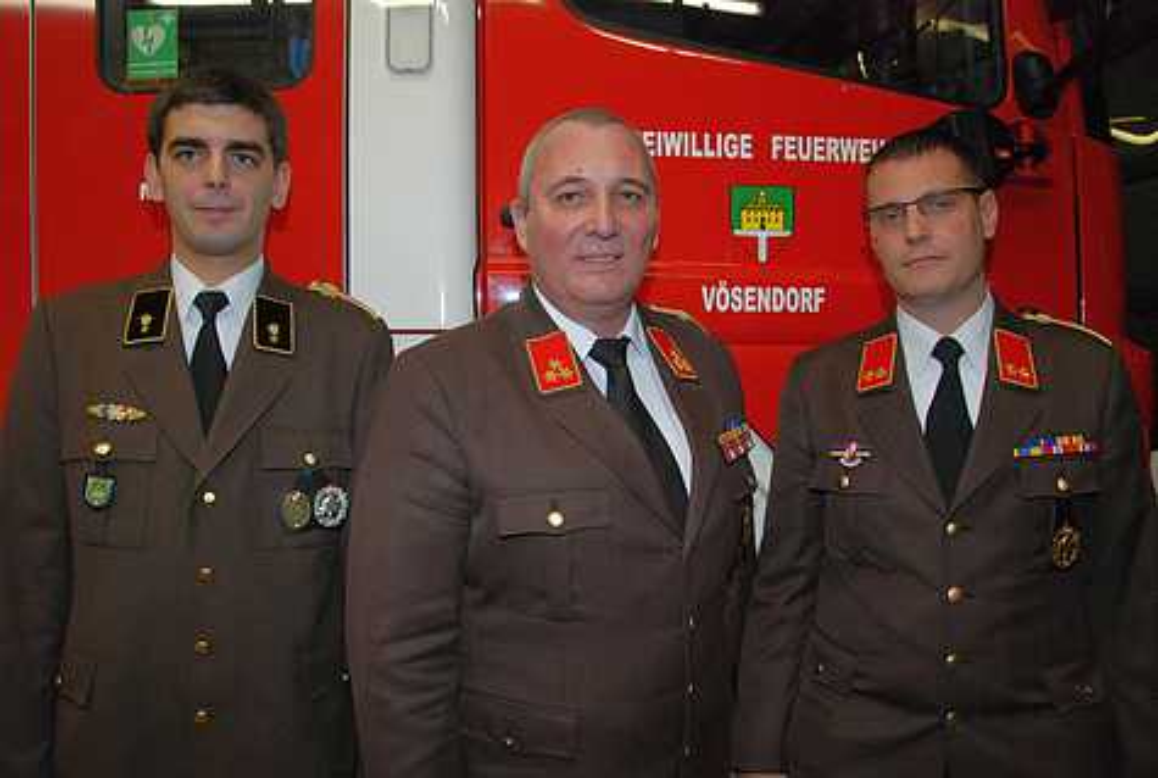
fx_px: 870
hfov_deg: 67.3
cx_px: 579
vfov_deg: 48.1
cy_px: 389
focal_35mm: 27
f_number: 7.1
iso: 800
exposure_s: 1/60
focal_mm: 18
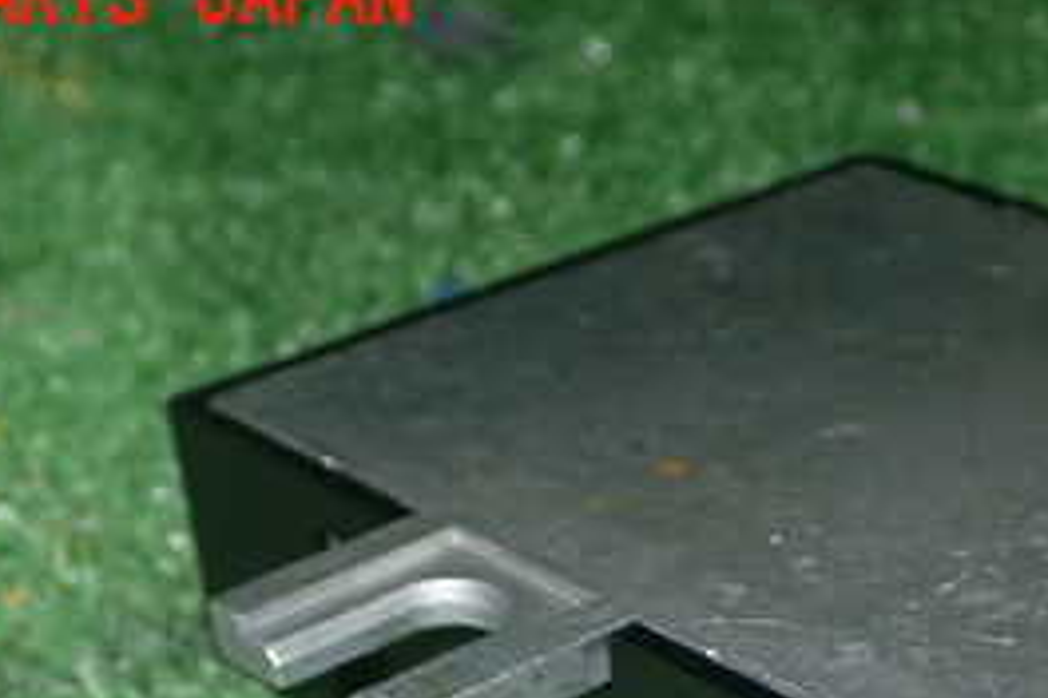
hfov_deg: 20.7
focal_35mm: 97
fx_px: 2824
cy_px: 841
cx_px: 881
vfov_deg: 13.7
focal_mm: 7.31
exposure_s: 1/40
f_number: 8
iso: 250
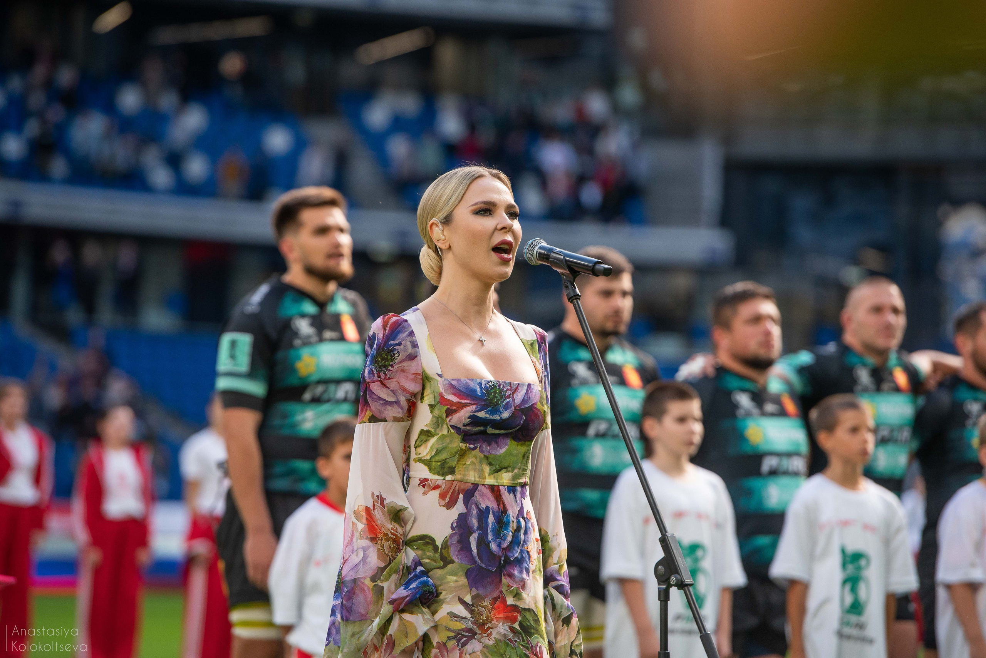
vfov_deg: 7.6
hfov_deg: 11.4
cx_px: 493
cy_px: 329
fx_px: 4932
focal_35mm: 180
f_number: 4
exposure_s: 1/2000
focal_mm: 180
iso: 1000
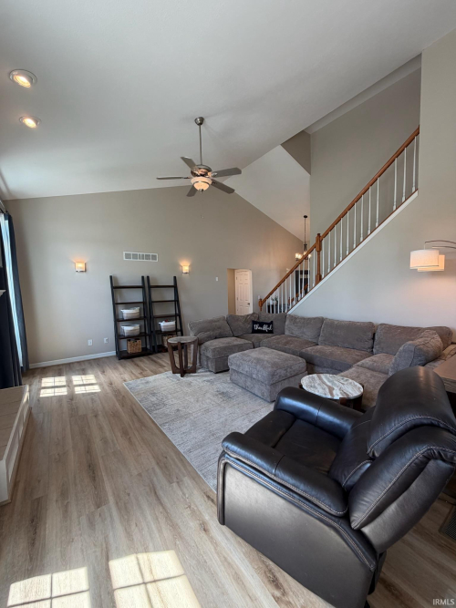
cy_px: 304
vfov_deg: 102.1
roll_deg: +1.2
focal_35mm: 14
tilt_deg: -2.9
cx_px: 228
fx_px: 246
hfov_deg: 85.7
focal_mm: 2.22
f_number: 2.2
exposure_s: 1/120
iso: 100
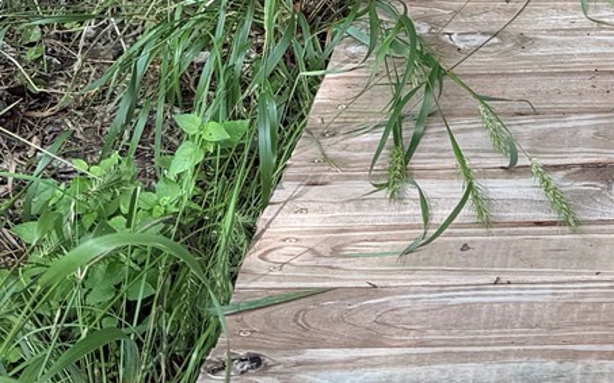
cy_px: -334
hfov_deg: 17.0
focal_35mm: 115
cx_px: 805
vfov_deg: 10.6
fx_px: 1924
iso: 80
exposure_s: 1/602
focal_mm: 6.76
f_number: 1.78
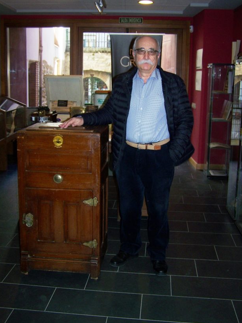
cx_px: 109
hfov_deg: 33.6
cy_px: 144
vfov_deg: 43.8
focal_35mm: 43
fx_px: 401
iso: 80
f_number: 2.8
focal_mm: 6.3
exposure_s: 1/60
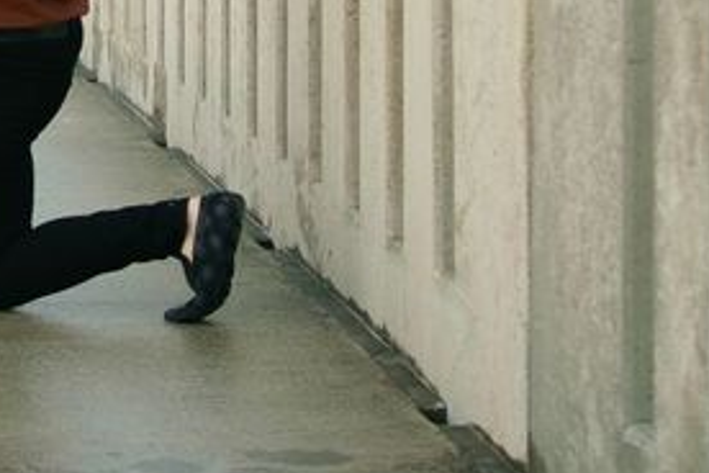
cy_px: -422
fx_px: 3761
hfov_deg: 10.5
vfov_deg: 7.0
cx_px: -211
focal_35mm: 191
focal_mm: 23
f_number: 1.4
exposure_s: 1/500
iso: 160
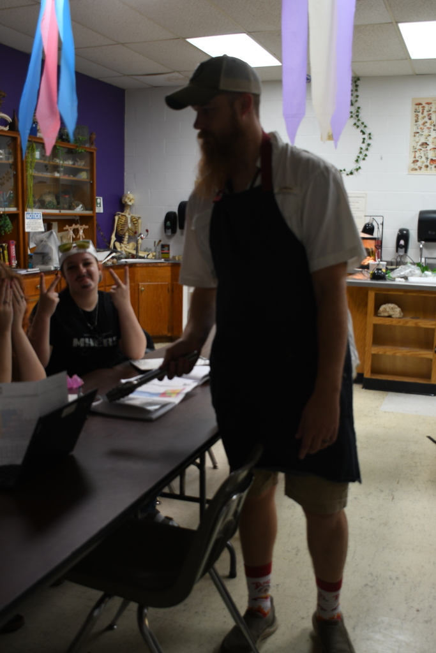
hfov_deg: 36.9
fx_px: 654
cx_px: 218
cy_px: 326
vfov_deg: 53.1
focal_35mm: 36
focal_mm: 18
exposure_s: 1/20
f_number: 3.5
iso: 100
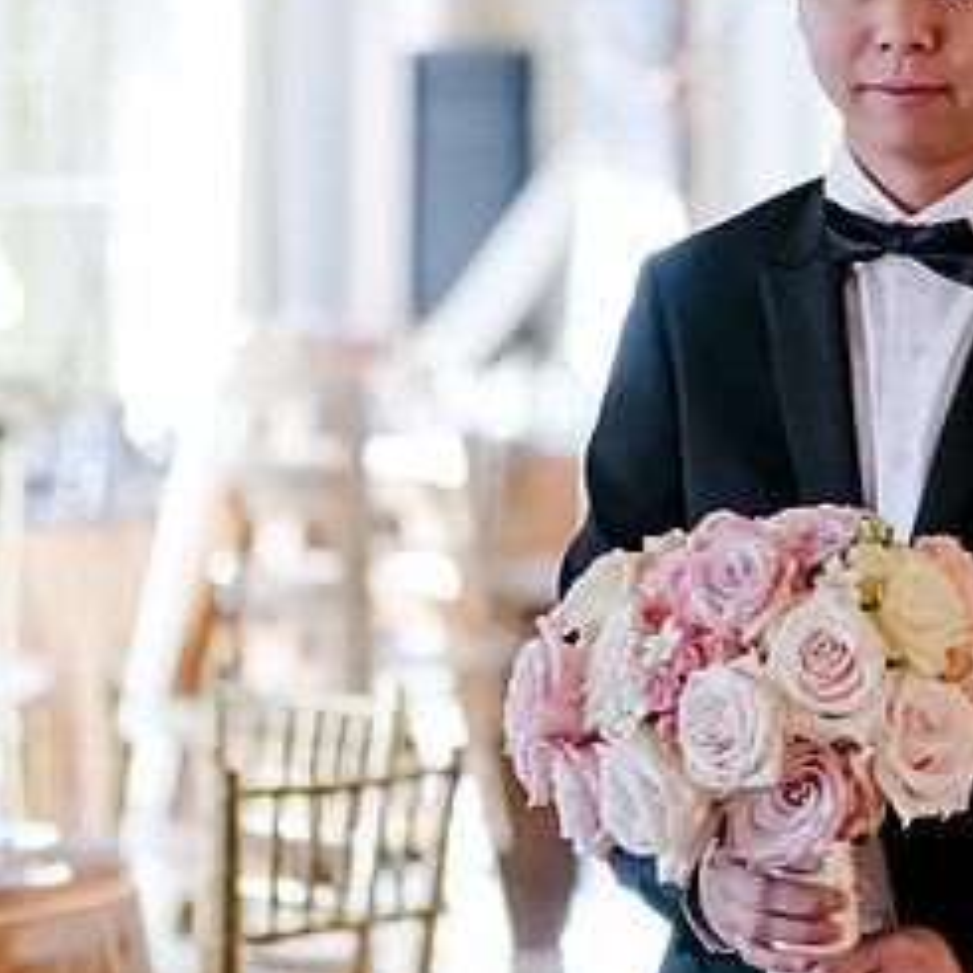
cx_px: 901
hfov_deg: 7.2
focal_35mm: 244
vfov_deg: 7.2
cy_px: 280
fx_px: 7759
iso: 2500
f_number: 2.8
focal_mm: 105
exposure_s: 1/400
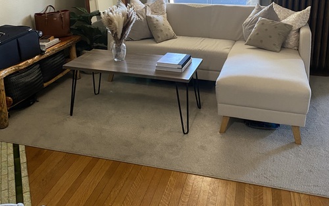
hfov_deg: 52.8
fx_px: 332
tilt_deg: -13.6
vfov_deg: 33.1
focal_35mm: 37
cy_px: 34
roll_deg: +0.0
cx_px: 164
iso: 250
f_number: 1.8
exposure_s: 1/60
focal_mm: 4.25
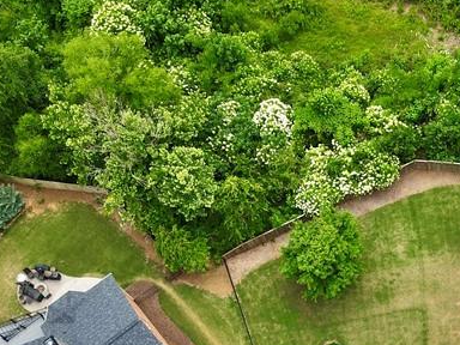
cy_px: 432
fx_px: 850
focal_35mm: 64
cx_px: 452
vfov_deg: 21.1
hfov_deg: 28.5
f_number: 2.8
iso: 100
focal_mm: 4.5
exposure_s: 1/320
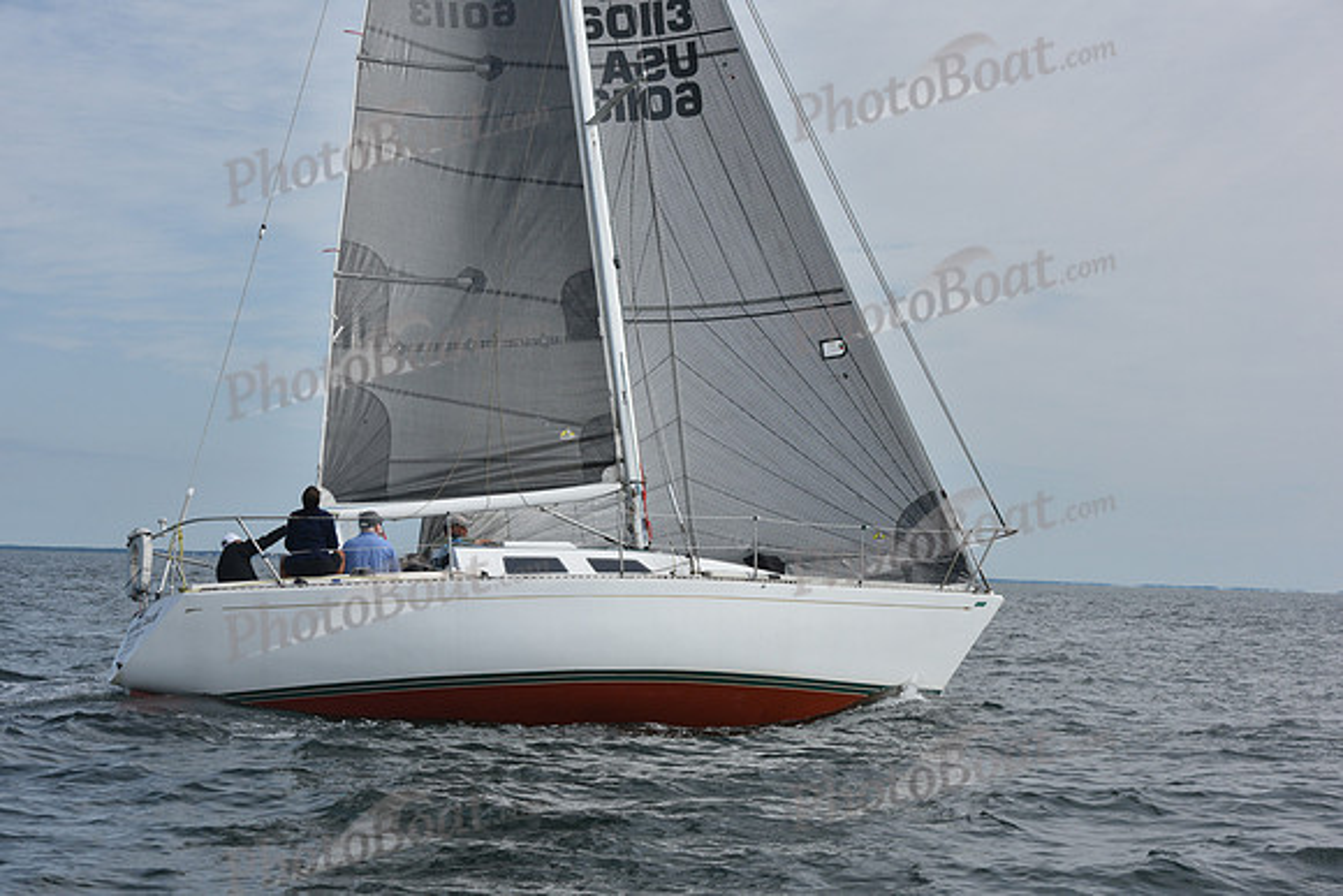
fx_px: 2612
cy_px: 448
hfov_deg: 28.8
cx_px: 672
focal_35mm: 70
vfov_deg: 19.5
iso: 320
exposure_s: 1/1250
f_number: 9
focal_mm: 70
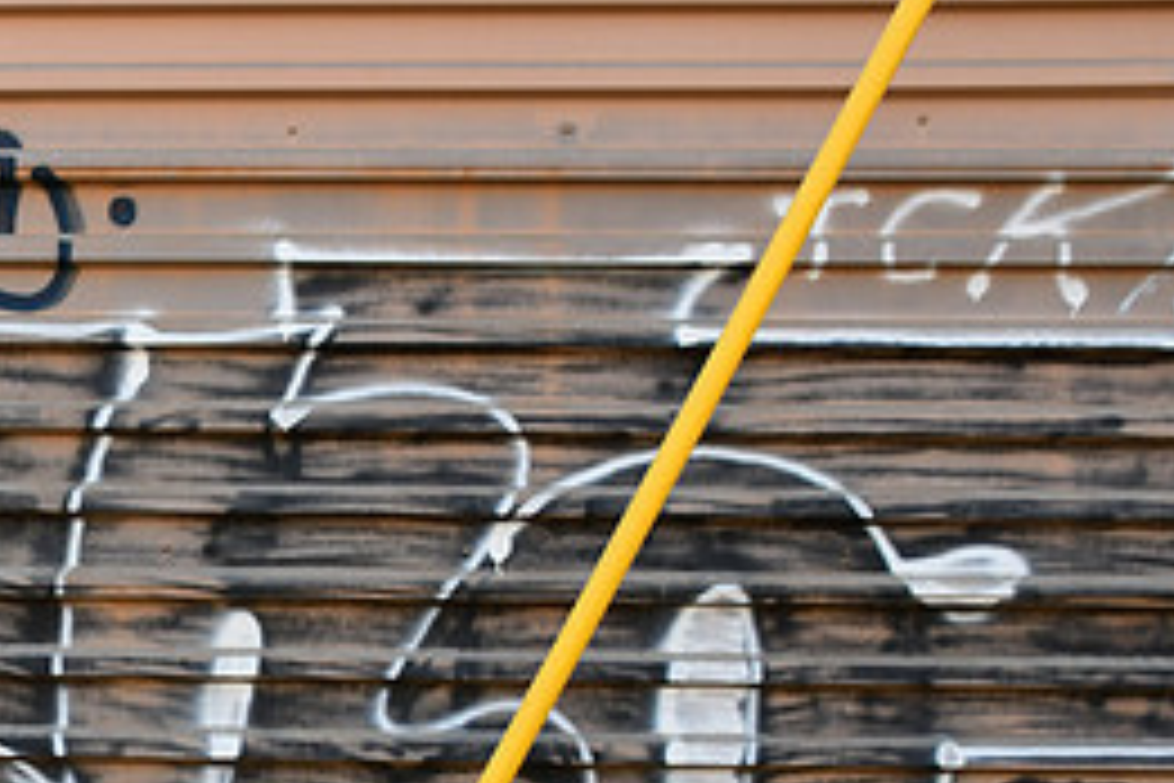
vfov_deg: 16.9
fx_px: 2609
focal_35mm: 80
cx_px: 112
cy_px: 619
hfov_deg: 24.6
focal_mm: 24
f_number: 5.6
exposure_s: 1/250
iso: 280
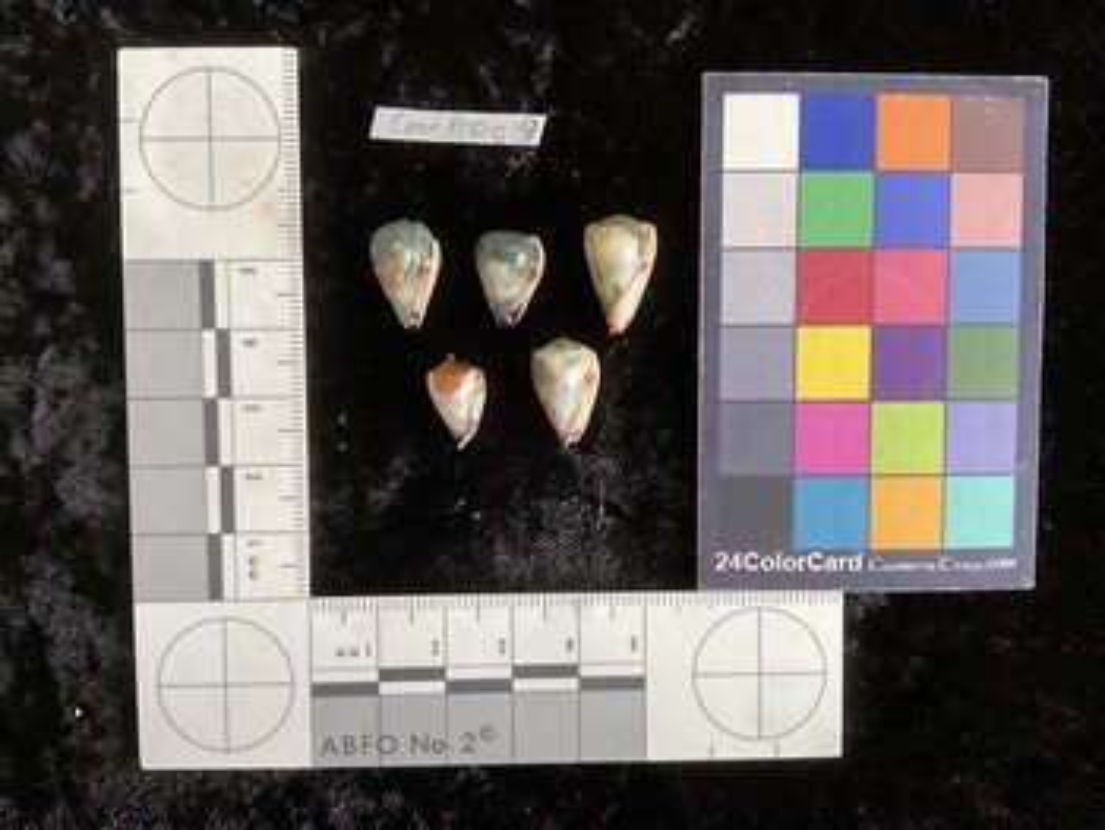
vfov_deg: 48.3
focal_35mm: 29
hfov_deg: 61.6
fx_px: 926
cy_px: 415
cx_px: 552
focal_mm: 3
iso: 100
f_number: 1.8
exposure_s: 1/60
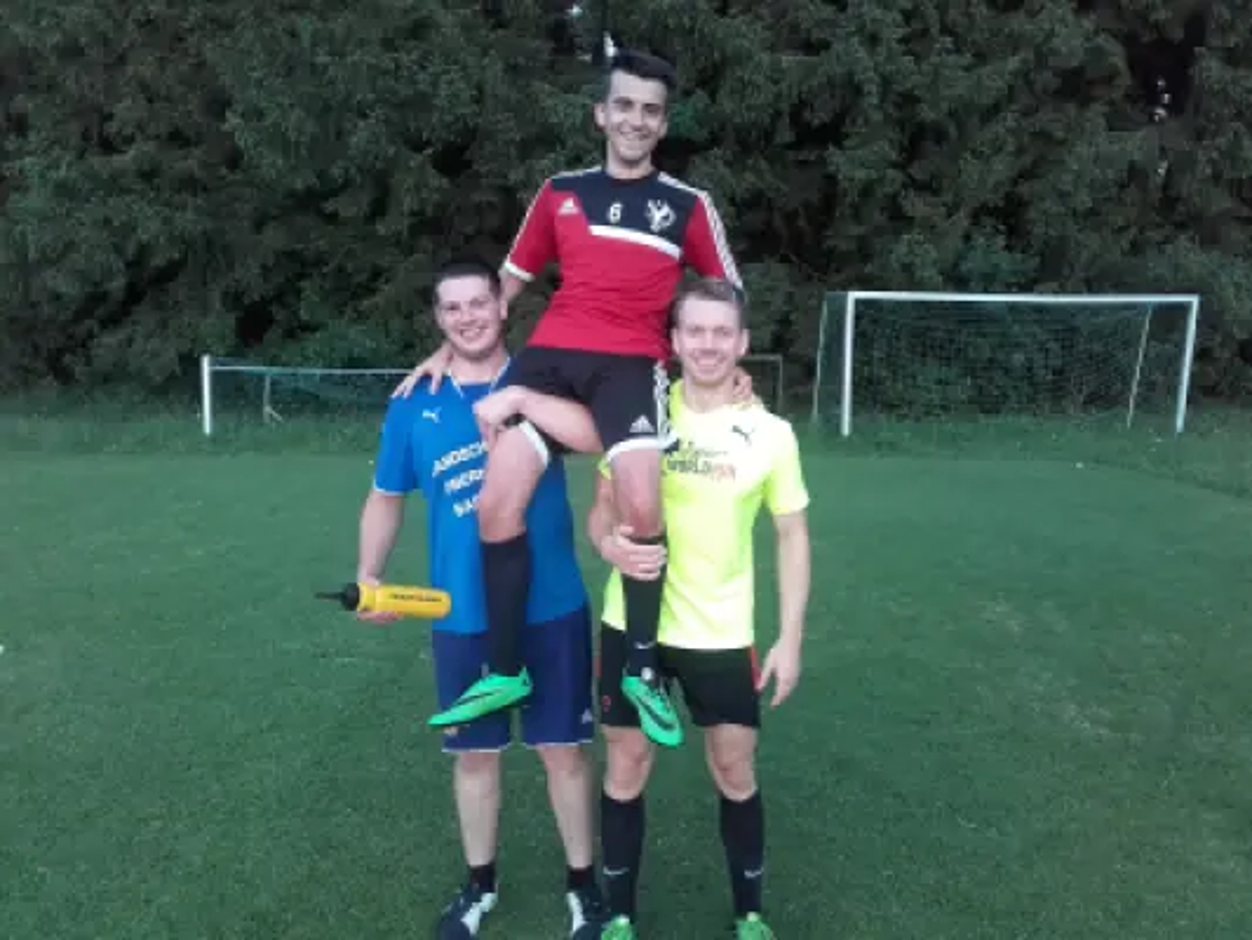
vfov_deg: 45.5
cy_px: 470
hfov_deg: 58.3
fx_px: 1121
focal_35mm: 31
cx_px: 626
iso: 110
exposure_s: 1/33
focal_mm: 3.31
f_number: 2.2
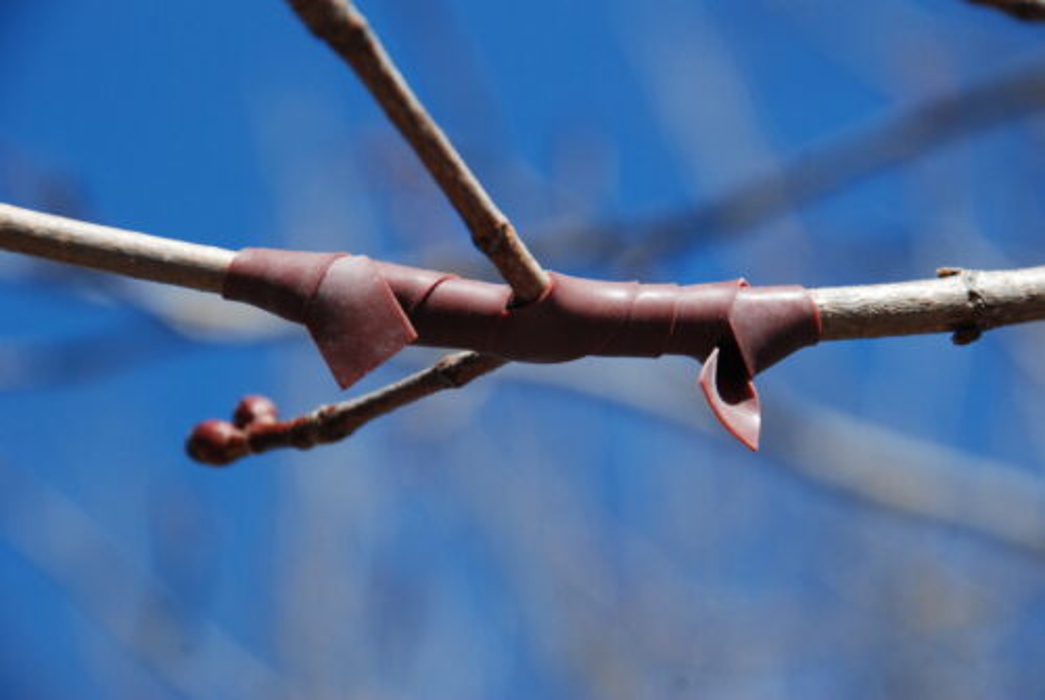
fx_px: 4884
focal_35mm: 168
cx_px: 522
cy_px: 350
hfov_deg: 12.2
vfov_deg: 8.2
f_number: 8
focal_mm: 112
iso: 640
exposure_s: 1/1250
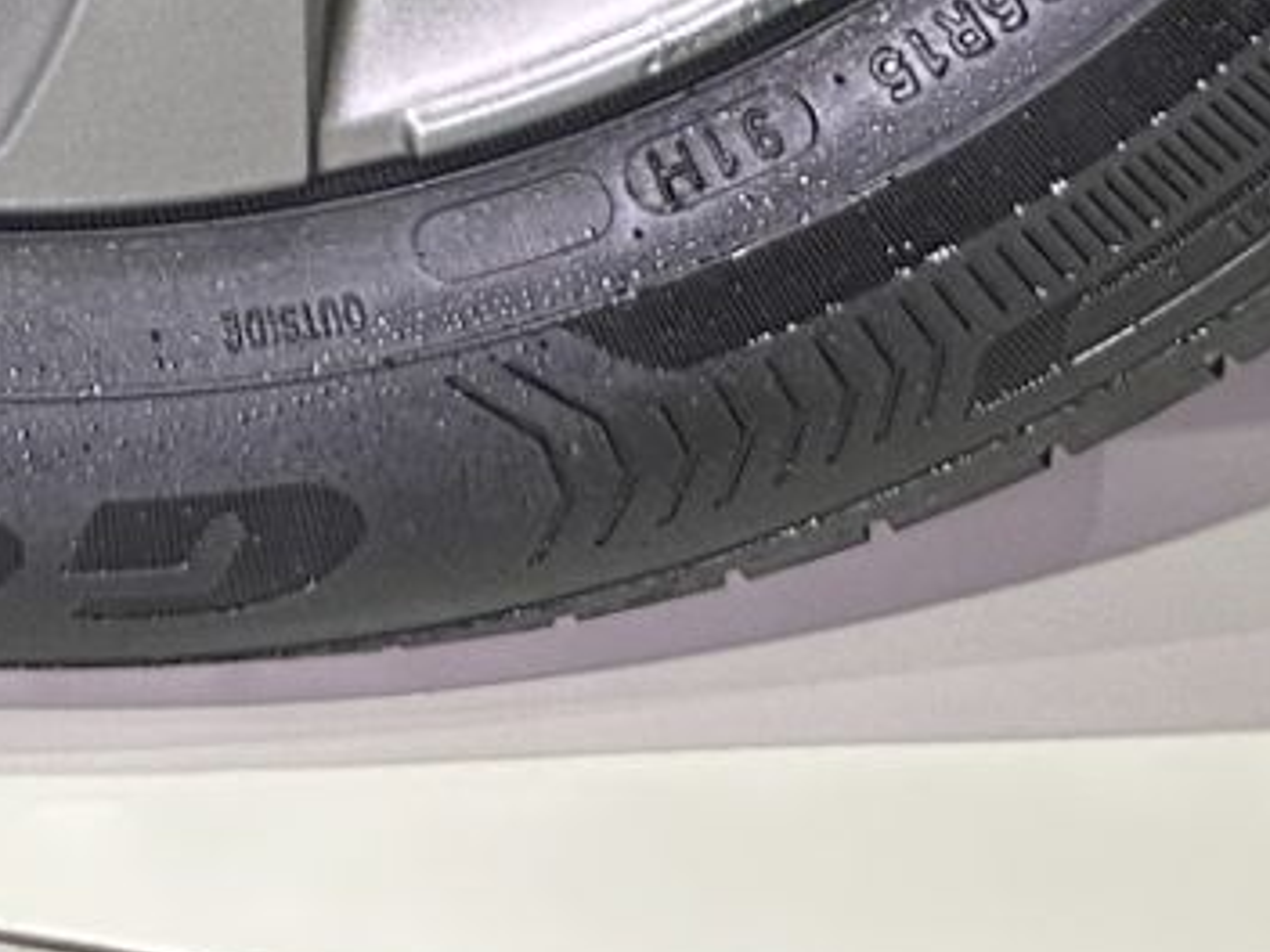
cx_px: -195
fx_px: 4806
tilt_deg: -17.7
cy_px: -1478
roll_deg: +1.0
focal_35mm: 131
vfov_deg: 9.7
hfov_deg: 14.6
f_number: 1.78
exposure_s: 1/60
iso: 250
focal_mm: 6.86
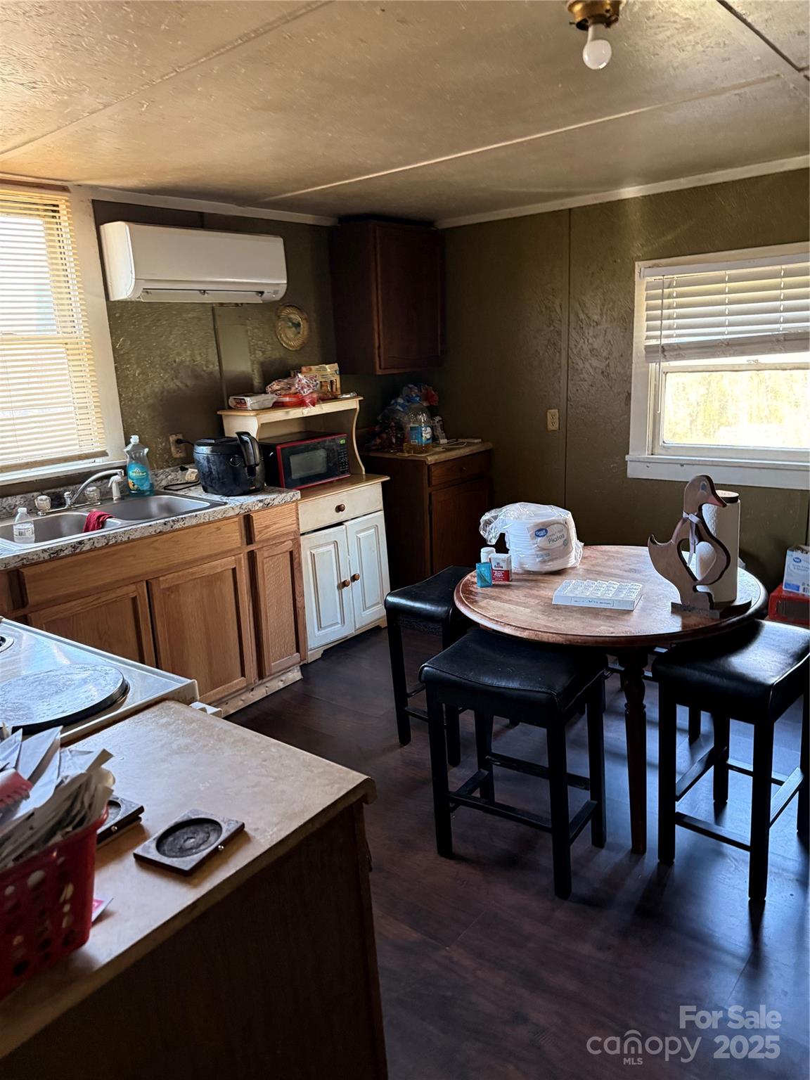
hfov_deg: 56.8
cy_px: 540
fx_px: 749
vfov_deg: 71.6
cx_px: 405
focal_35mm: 24
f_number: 1.78
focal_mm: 6.76
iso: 800
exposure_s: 1/40
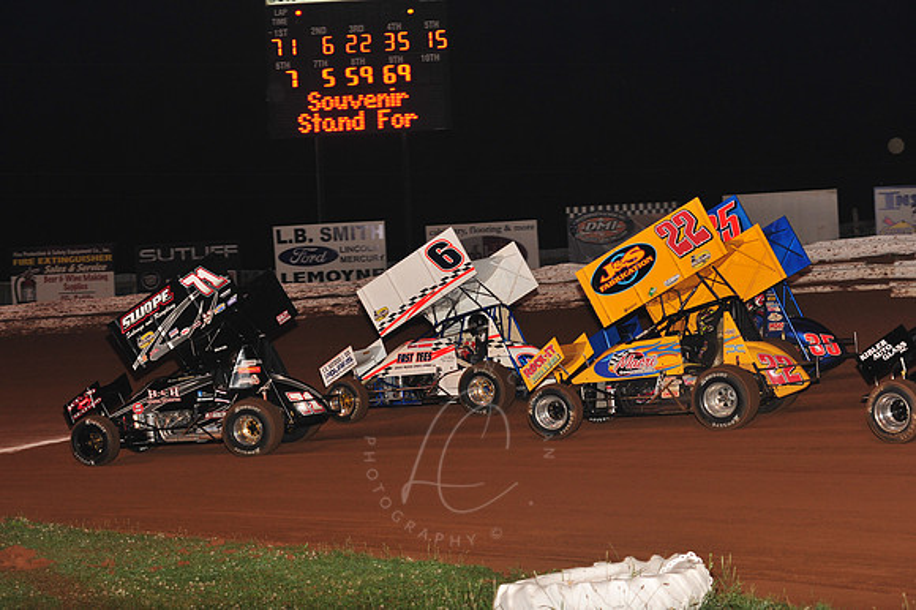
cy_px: 305
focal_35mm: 86
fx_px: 2187
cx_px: 458
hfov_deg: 23.7
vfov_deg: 15.9
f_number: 6.3
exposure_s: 1/320
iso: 1000
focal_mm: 86
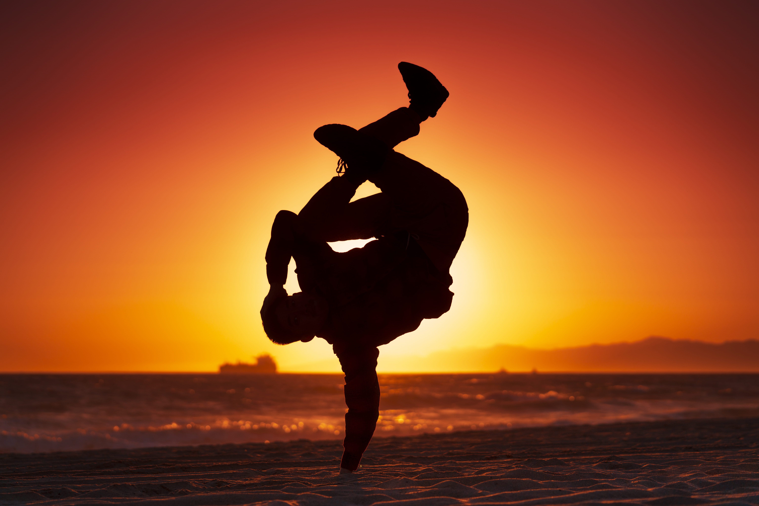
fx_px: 1792
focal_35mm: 85
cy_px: 253
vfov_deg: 16.1
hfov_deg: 23.9
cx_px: 380
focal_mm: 85
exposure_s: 1/8000
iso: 50
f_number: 4
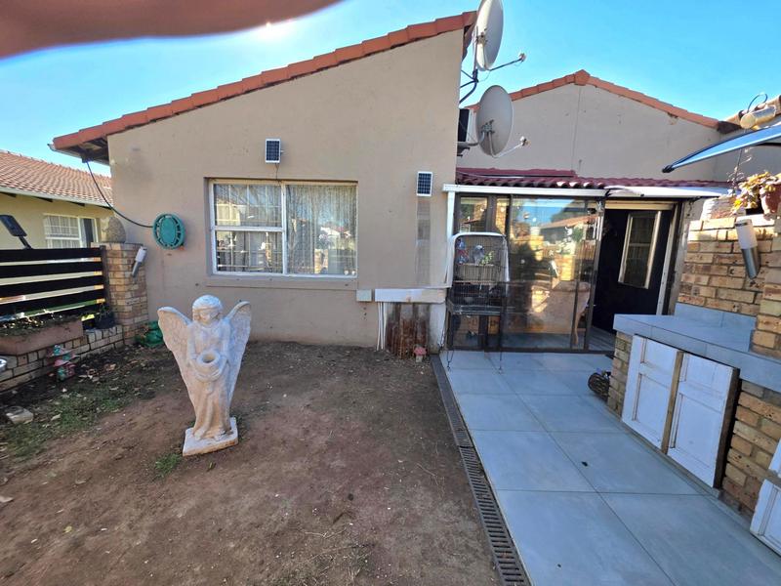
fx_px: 293
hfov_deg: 106.2
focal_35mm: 13
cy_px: 293
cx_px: 390
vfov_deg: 89.9
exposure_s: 1/2000
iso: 125
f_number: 1.9
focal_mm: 2.2
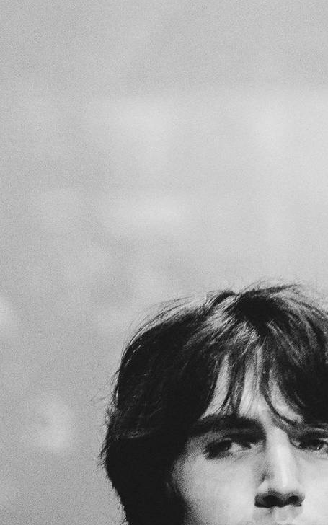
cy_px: 1001
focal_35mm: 591
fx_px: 8453
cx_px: 242
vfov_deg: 3.5
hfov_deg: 2.2
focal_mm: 110
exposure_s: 1/320
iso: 3200
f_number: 2.8
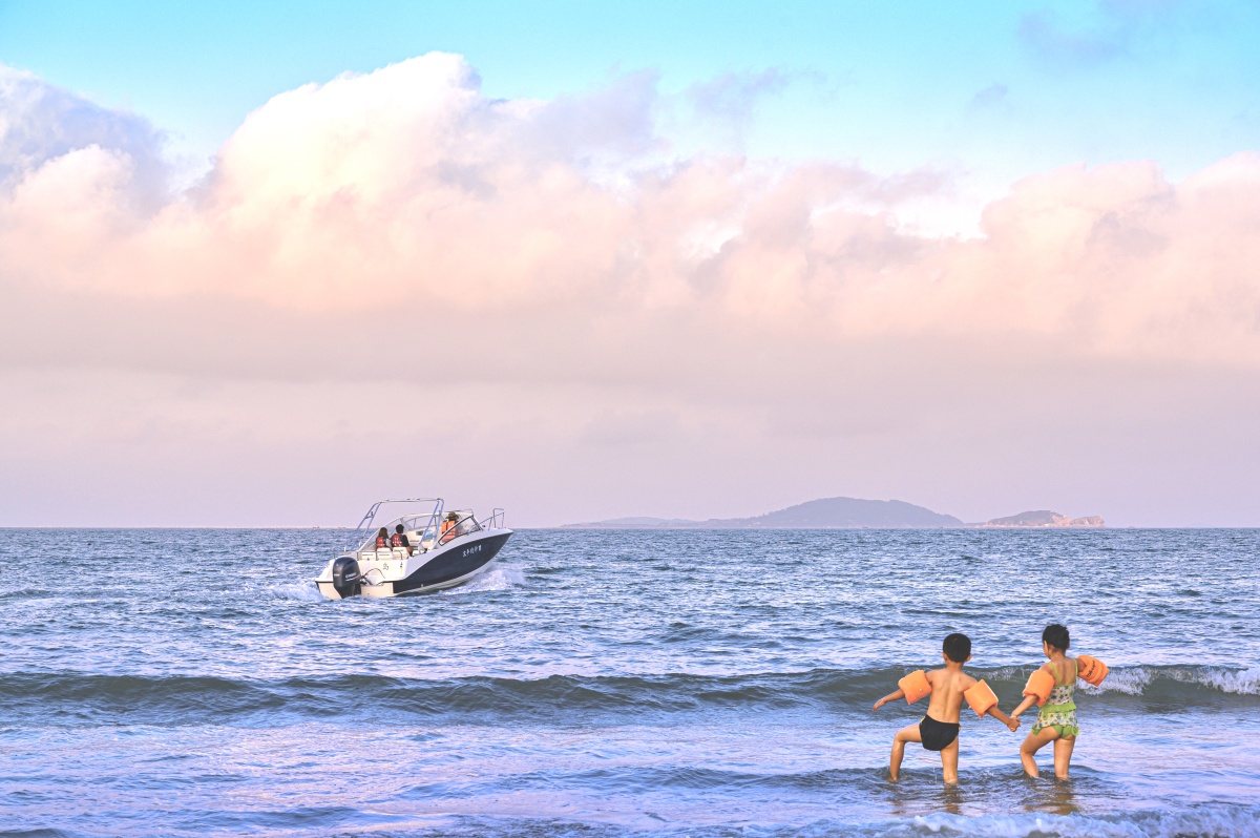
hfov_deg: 28.9
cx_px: 630
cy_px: 419
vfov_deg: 19.4
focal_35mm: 70
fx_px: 2448
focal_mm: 70
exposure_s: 1/100
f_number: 8
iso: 100
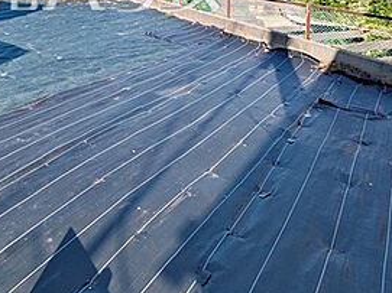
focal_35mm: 31
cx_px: 67
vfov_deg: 38.9
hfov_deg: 53.6
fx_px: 351
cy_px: -14
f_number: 2.2
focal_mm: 1.83
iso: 46
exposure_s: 1/1689
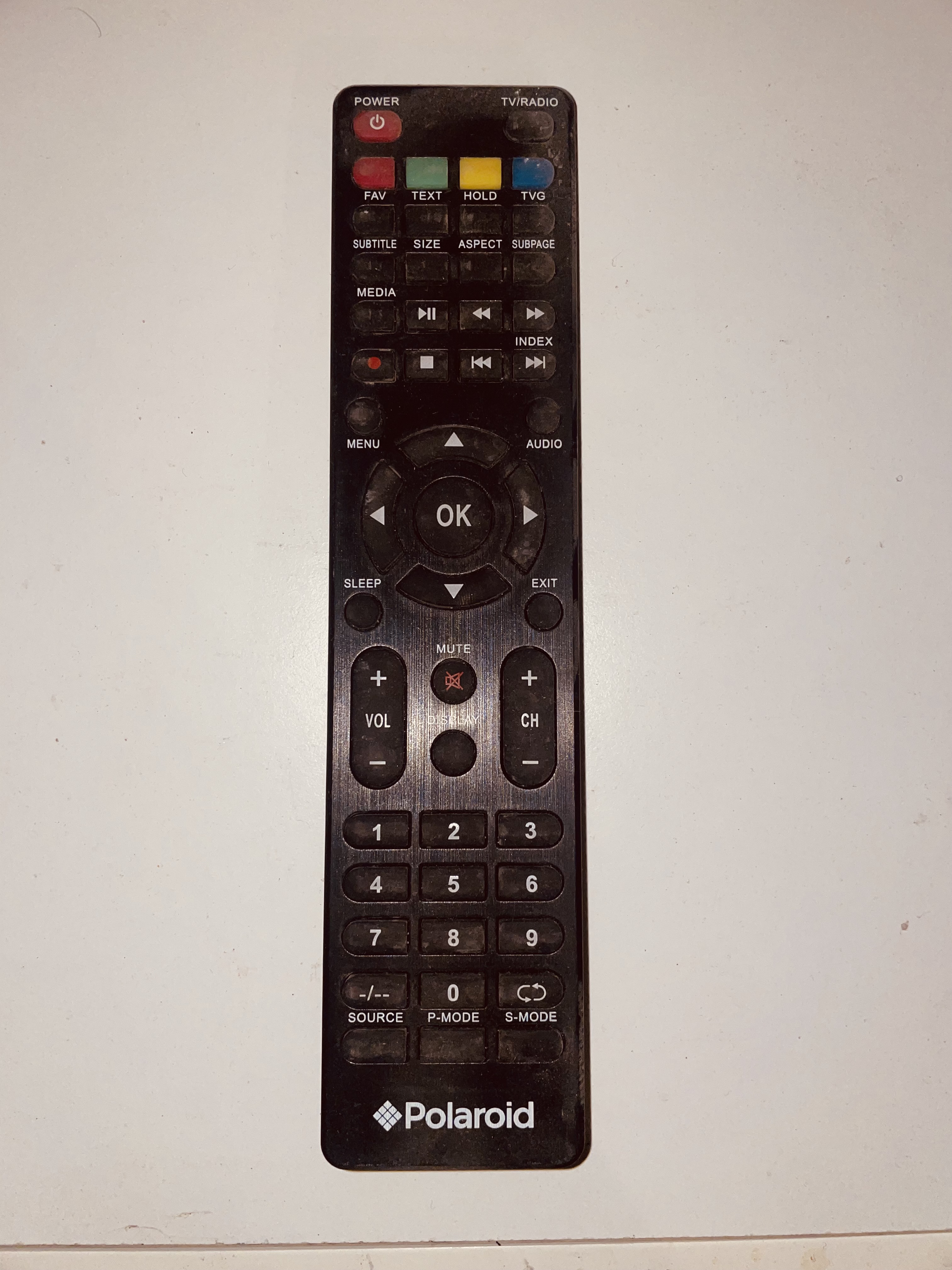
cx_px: 476
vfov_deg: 67.3
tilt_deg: -88.3
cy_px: 635
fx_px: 953
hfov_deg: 53.1
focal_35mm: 26
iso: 32
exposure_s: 1/38
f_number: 1.6
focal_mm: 4.2
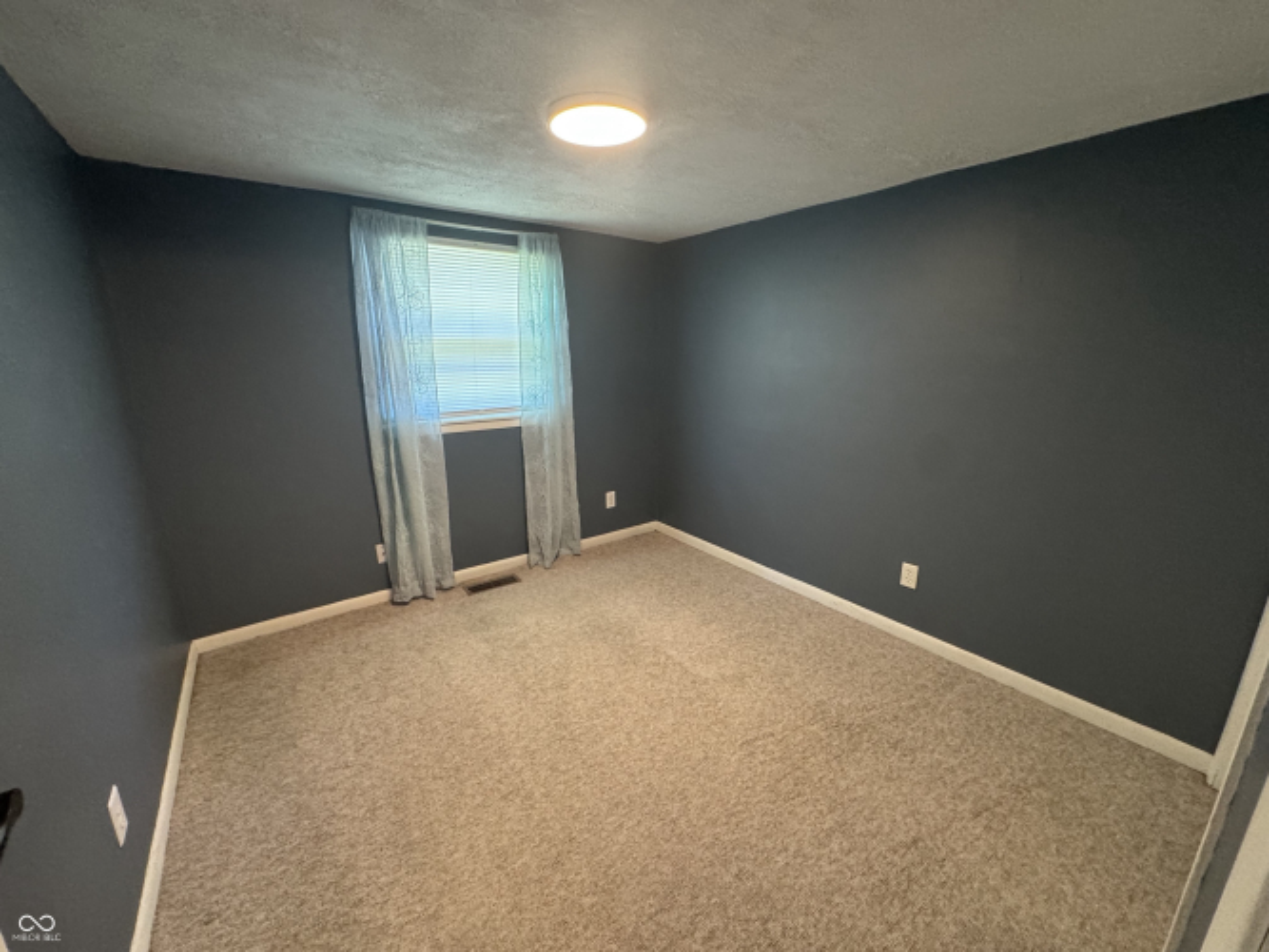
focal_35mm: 14
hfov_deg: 102.1
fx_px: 513
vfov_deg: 85.7
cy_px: 476
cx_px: 634
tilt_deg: -13.4
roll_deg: -1.2
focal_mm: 2.22
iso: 500
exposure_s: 1/60
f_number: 2.2
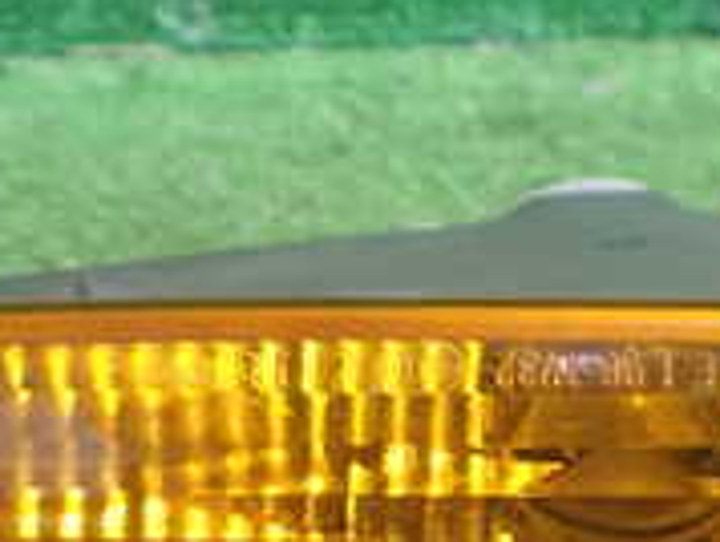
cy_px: 421
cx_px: 437
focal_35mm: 101
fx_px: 2104
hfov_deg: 19.4
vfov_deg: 14.6
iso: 800
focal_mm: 5.4
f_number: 2.3
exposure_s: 1/60
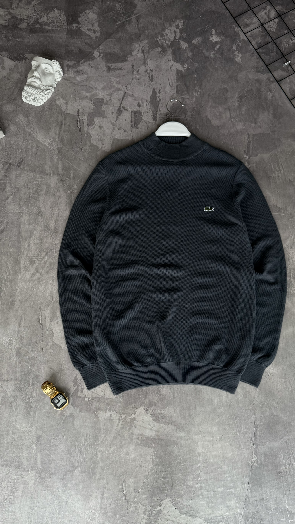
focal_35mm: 27
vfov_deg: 69.9
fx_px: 375
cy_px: 257
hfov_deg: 42.8
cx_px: 164
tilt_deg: -79.2
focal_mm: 6.76
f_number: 1.78
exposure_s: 1/313
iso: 80
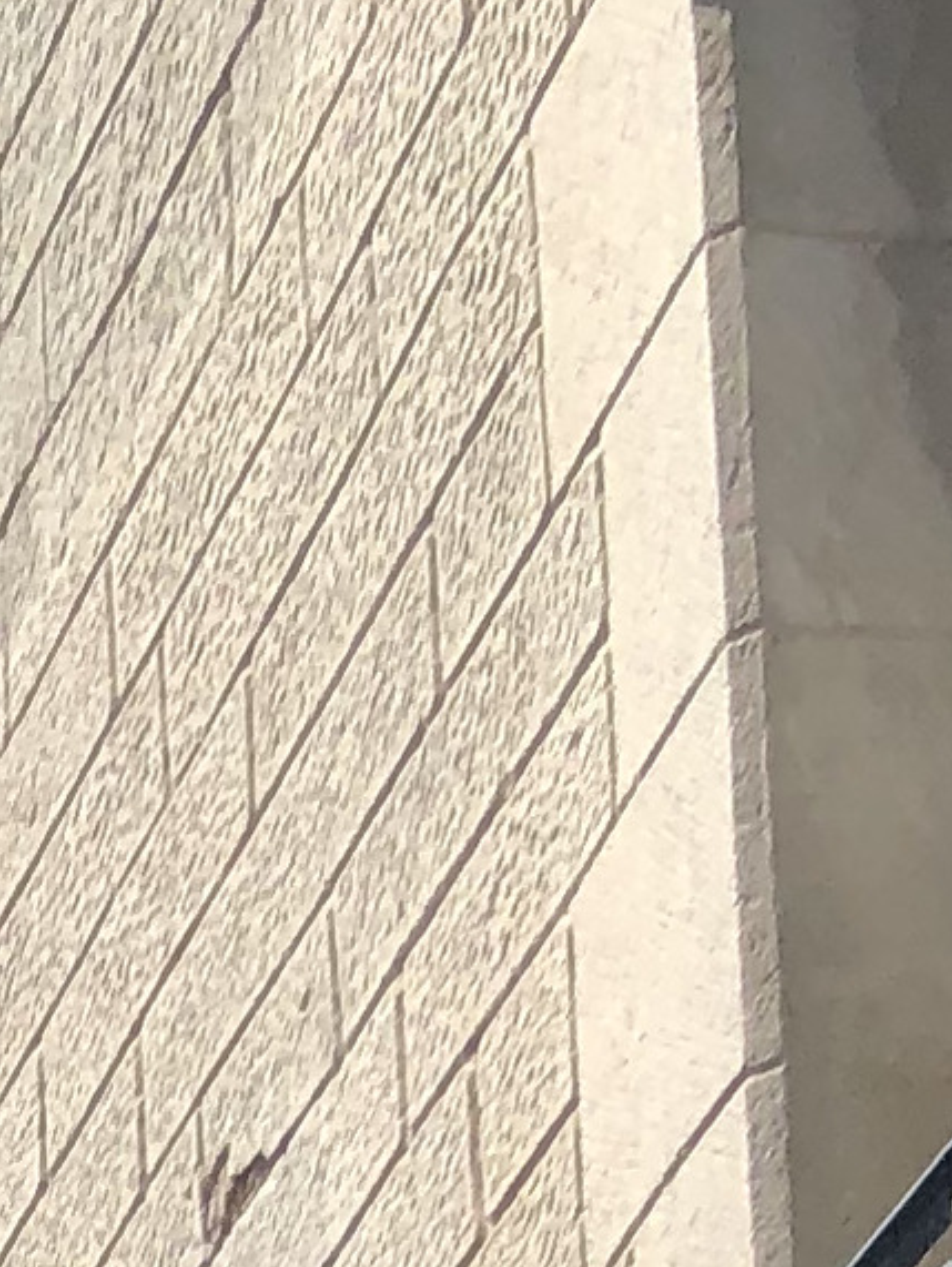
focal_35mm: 196
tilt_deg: +10.8
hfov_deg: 7.0
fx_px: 7179
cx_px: -1622
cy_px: 4198
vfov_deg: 8.1
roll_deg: -0.4
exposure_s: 1/1333
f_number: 1.8
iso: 20
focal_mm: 4
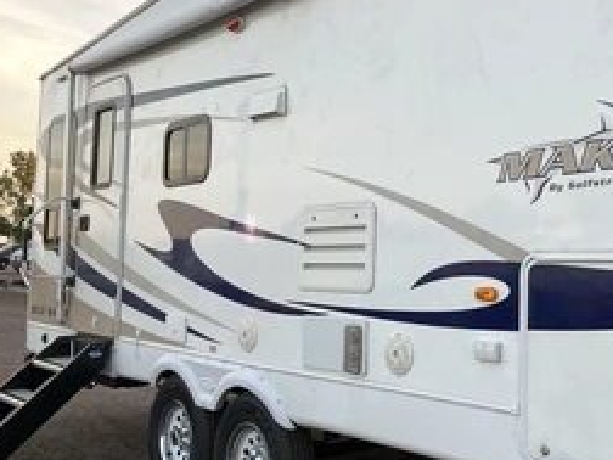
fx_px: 815
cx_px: 472
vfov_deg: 31.5
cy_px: 229
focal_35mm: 46
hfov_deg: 39.9
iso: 16
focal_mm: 3
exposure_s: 1/122
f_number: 1.8
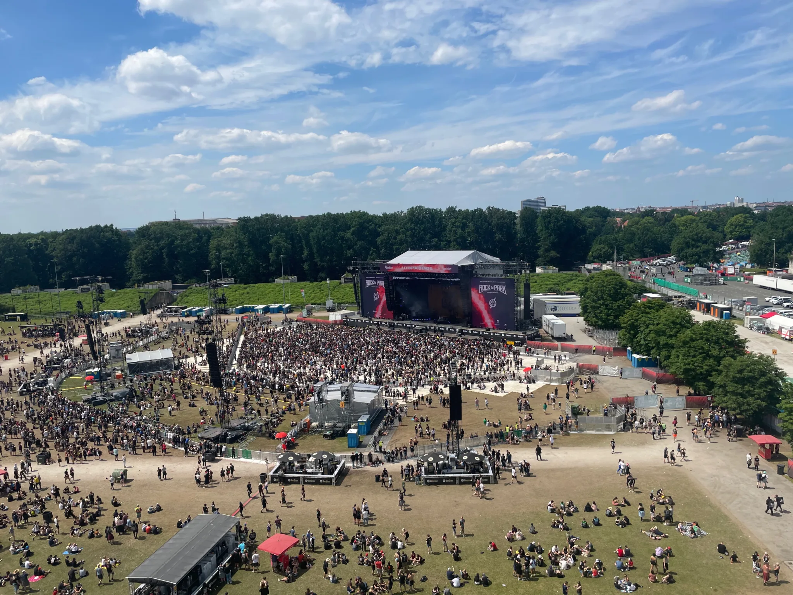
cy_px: 298
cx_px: 396
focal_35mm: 26
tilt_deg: -9.9
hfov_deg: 67.3
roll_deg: +0.2
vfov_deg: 53.1
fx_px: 596
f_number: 1.6
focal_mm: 4.2
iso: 32
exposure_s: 1/5556
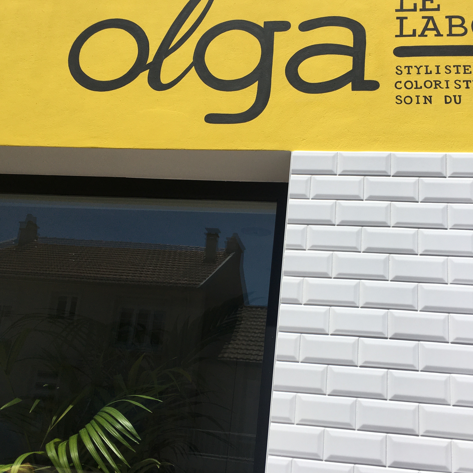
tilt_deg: +18.5
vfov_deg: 47.2
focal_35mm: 35
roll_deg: -5.5
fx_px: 541
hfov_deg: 47.0
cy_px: 235
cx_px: 276
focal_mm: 4.15
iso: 25
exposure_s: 1/3663
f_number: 2.2
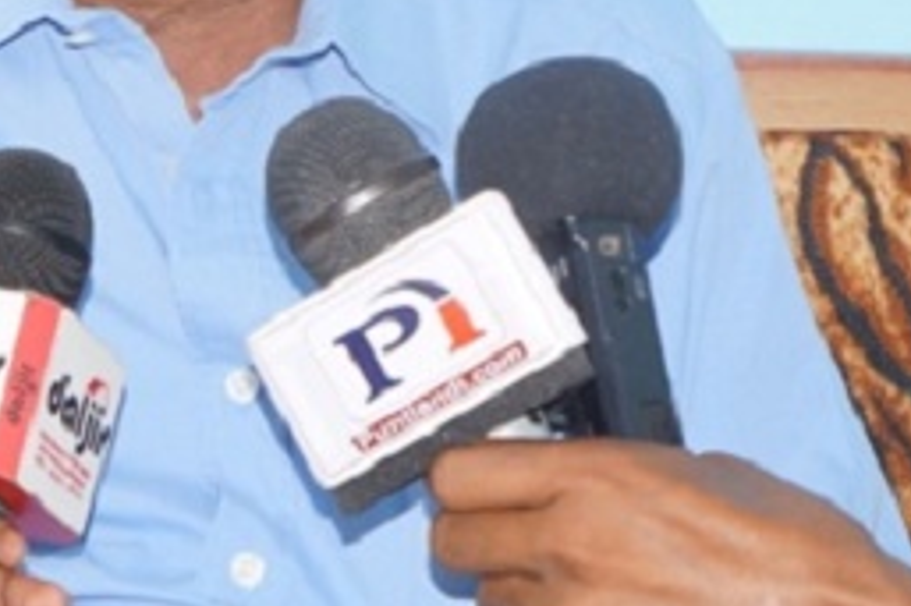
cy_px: 11
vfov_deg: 8.5
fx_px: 4081
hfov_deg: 12.7
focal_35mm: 161
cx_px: 121
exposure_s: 1/160
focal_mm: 39
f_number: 4.5
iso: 800
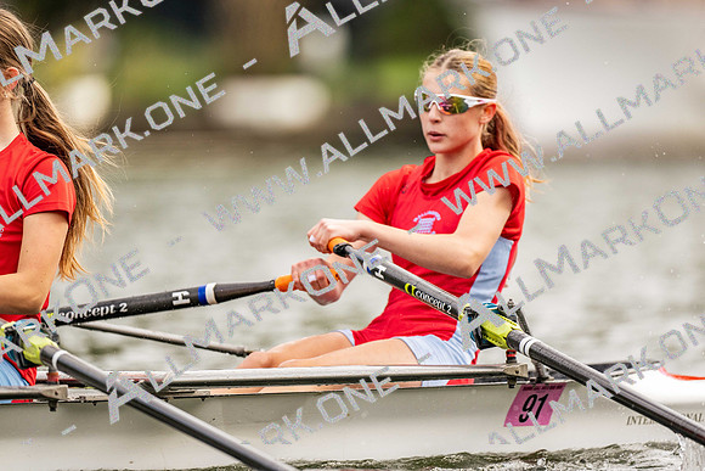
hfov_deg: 3.4
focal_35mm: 600
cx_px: 352
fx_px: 11752
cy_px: 236
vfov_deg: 2.3
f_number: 4
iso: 560
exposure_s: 1/2500
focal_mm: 600
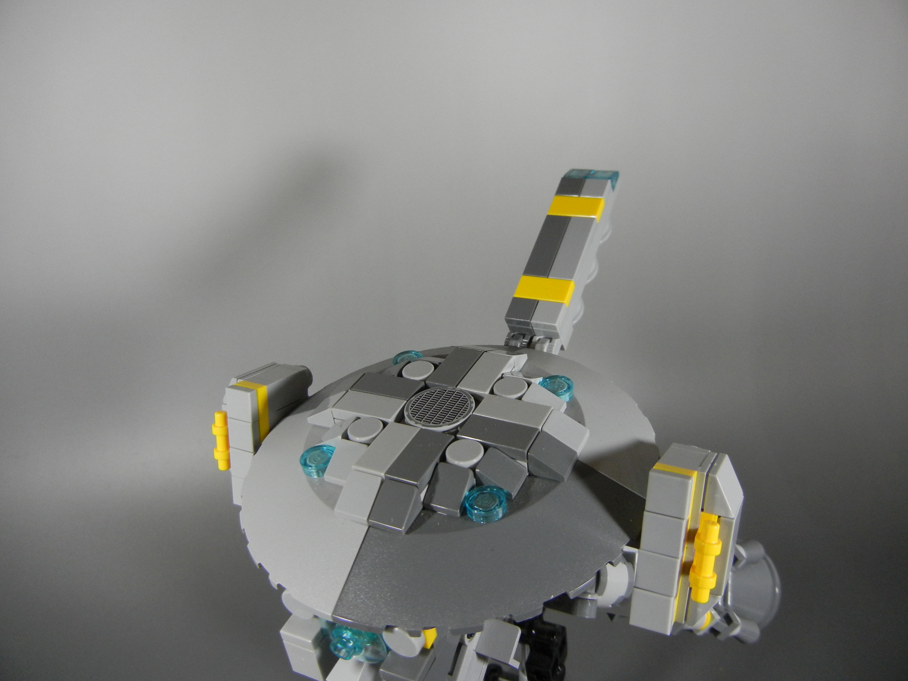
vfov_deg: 46.8
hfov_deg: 60.0
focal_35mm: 30
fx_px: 787
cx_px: 454
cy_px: 340
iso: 400
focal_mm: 5.4
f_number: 3.5
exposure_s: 1/69.4
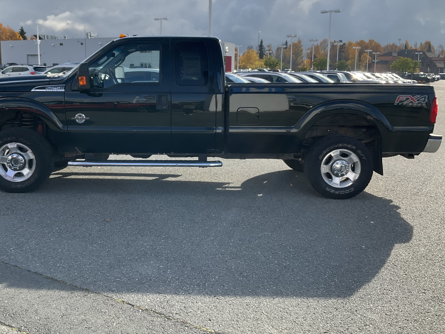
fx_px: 476
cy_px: 144
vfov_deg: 38.6
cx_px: 193
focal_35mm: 37
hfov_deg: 50.0
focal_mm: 3
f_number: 1.8
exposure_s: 1/1250
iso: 25
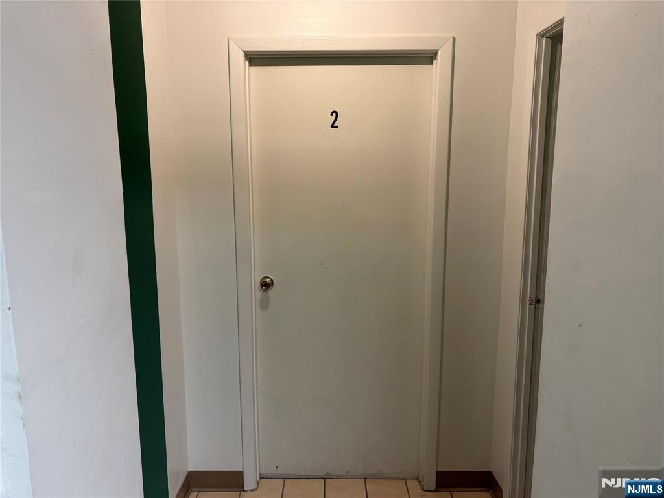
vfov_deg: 53.1
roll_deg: +1.1
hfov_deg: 67.3
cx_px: 332
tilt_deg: -10.1
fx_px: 499
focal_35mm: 26
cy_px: 249
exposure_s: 1/60
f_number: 1.6
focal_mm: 5.96
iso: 125
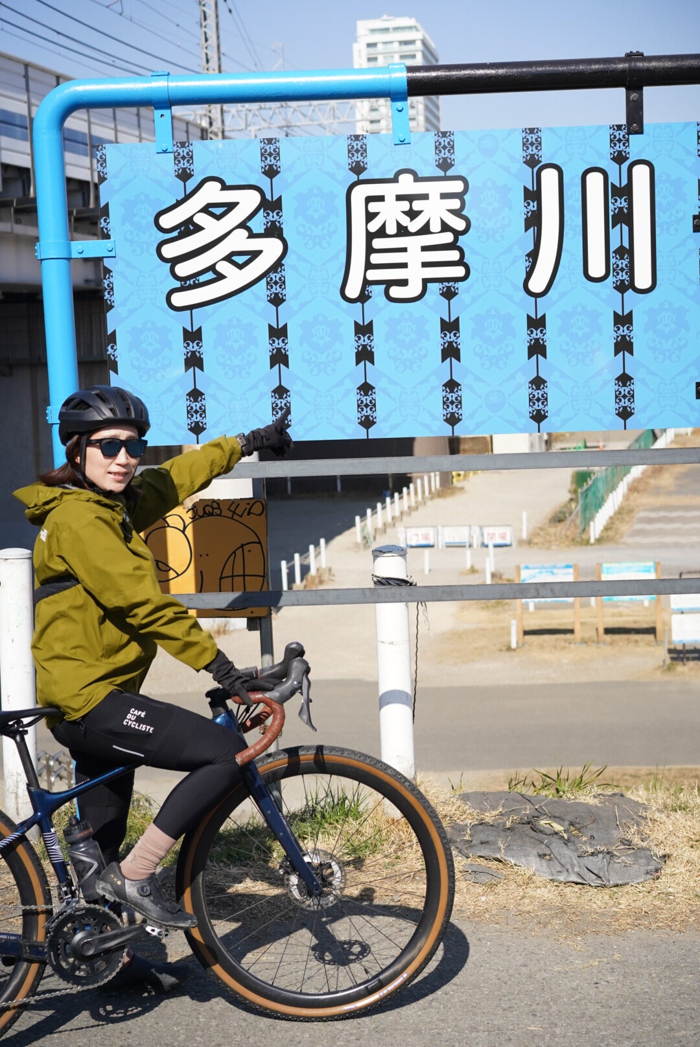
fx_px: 1601
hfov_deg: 24.7
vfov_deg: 36.2
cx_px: 350
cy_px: 524
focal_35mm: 55
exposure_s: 1/8000
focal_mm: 55
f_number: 5
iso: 1250
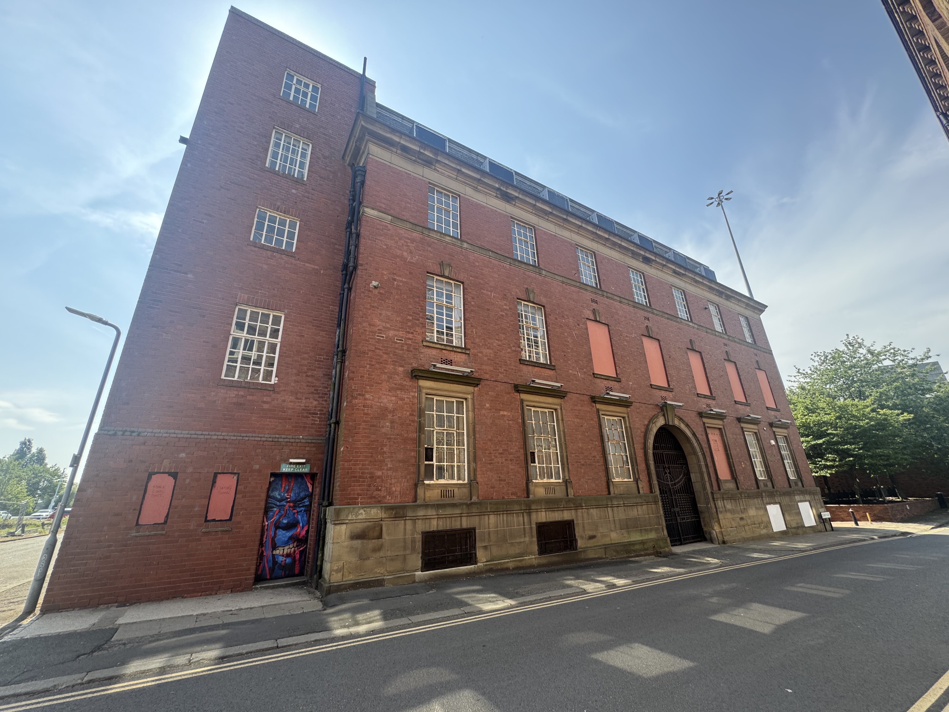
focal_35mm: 14
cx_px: 474
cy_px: 356
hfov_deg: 102.1
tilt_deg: +21.4
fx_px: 384
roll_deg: +1.7
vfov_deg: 85.7
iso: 40
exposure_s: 1/290
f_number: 2.2
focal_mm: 2.22
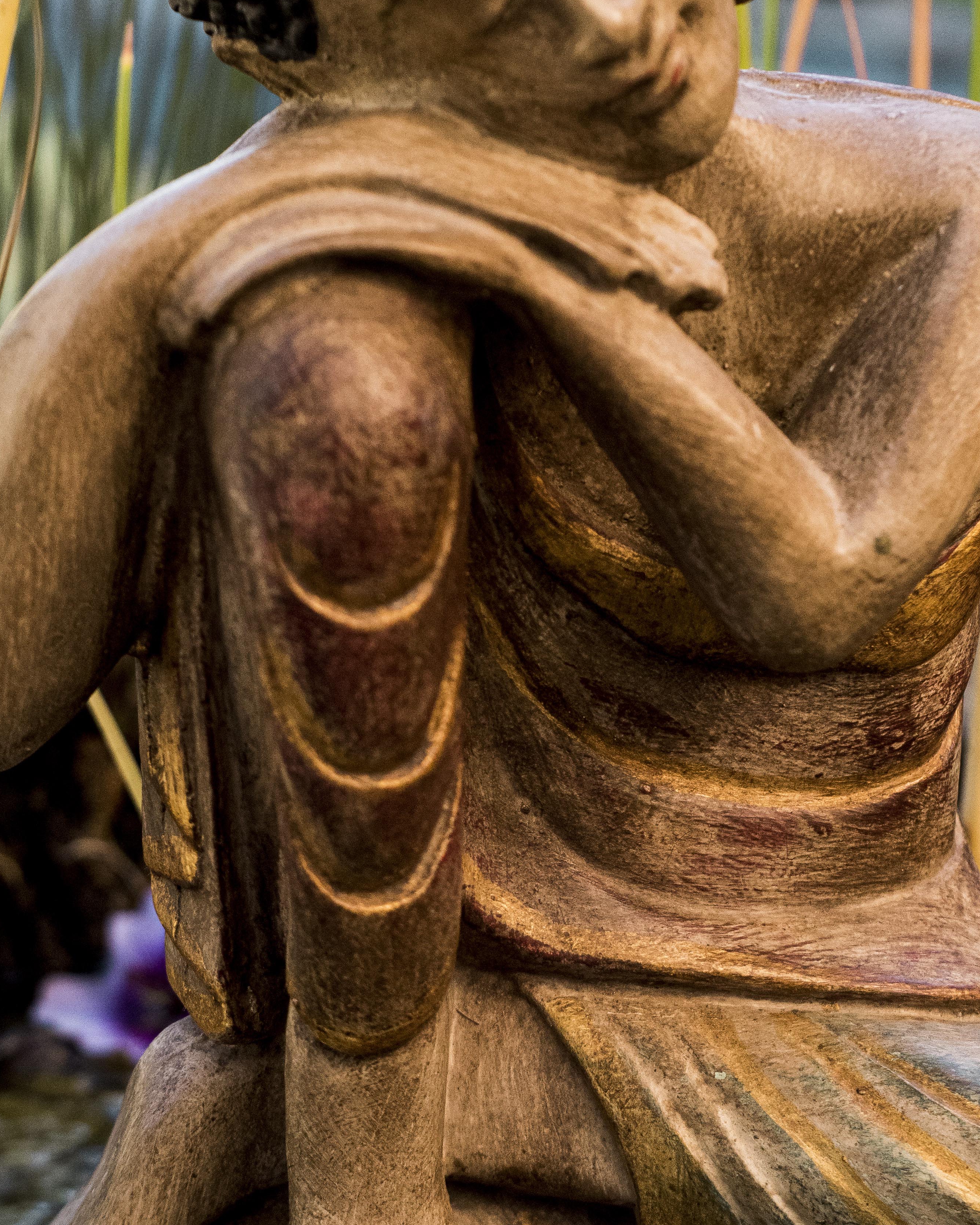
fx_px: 3770
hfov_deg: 14.8
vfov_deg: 18.4
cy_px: 470
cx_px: 627
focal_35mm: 104
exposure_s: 1/1000
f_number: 4
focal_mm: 50
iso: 1600
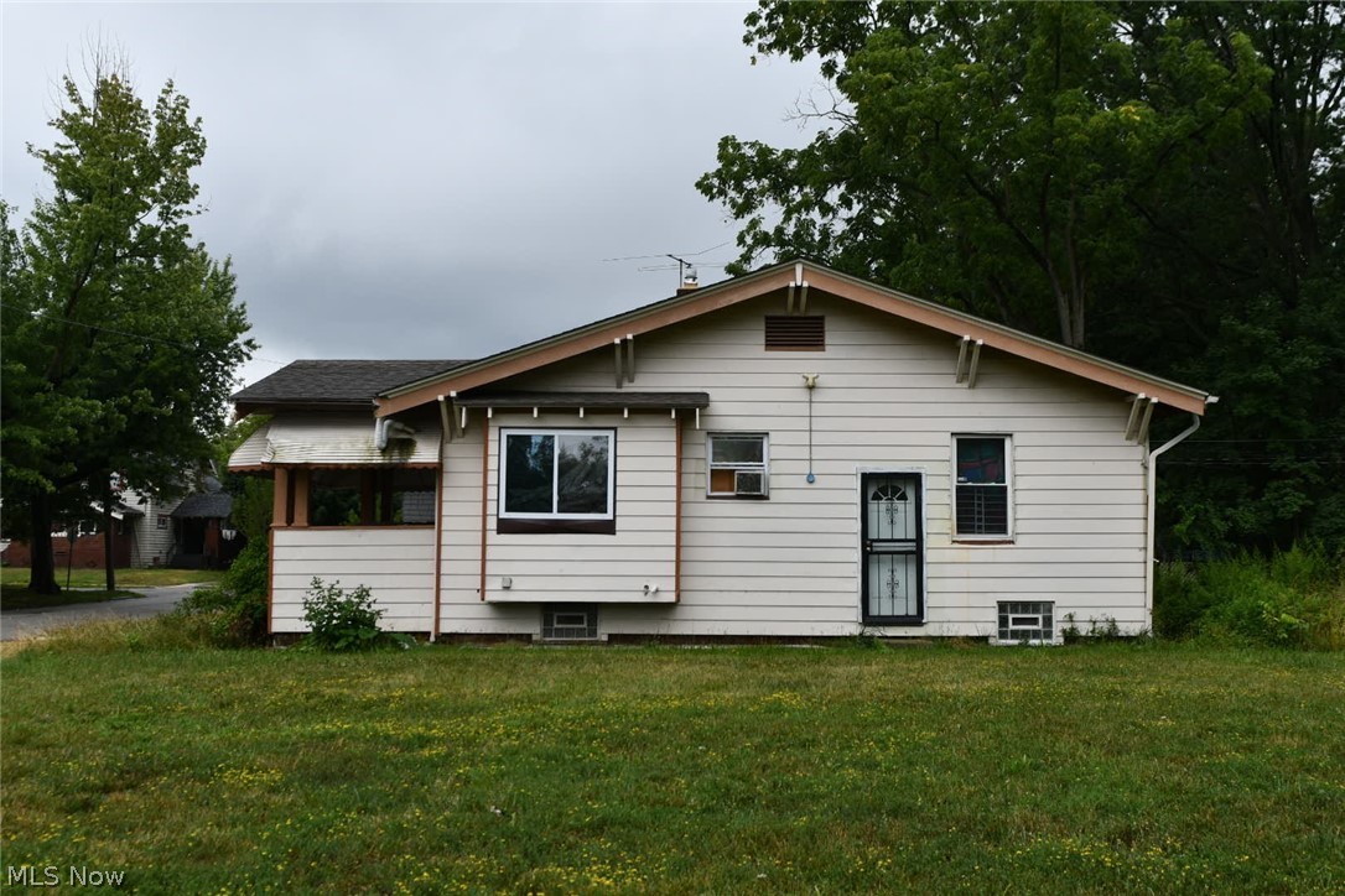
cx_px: 672
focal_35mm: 36
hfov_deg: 53.1
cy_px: 448
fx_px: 1345
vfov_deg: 36.9
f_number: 6.3
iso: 200
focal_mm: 24
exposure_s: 1/250
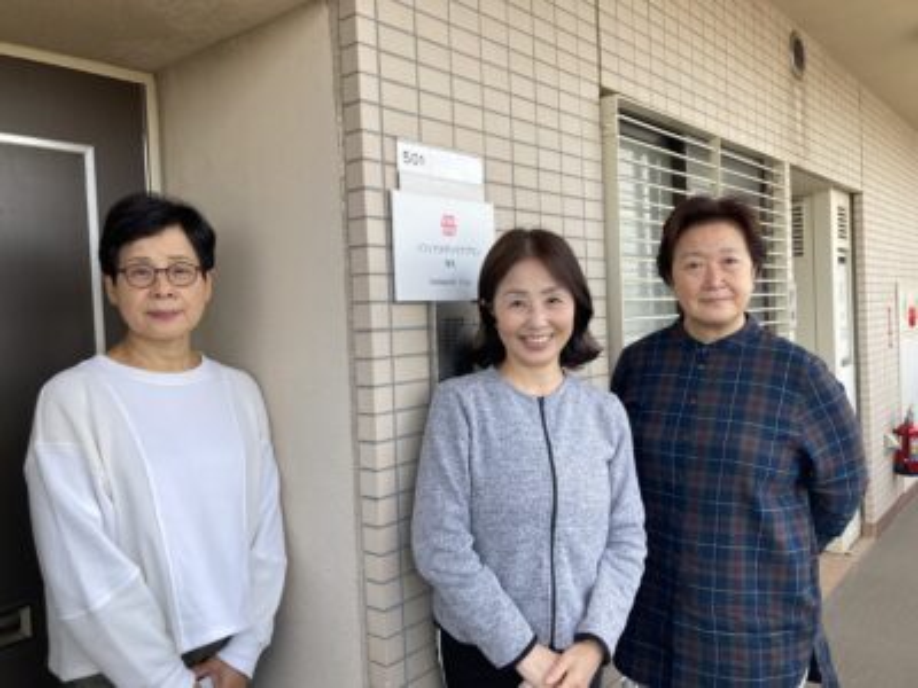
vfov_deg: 49.7
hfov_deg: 63.4
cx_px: 459
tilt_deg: -1.0
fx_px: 743
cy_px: 344
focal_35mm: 28
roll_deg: +2.1
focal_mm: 3.99
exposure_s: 1/174
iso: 20
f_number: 1.8
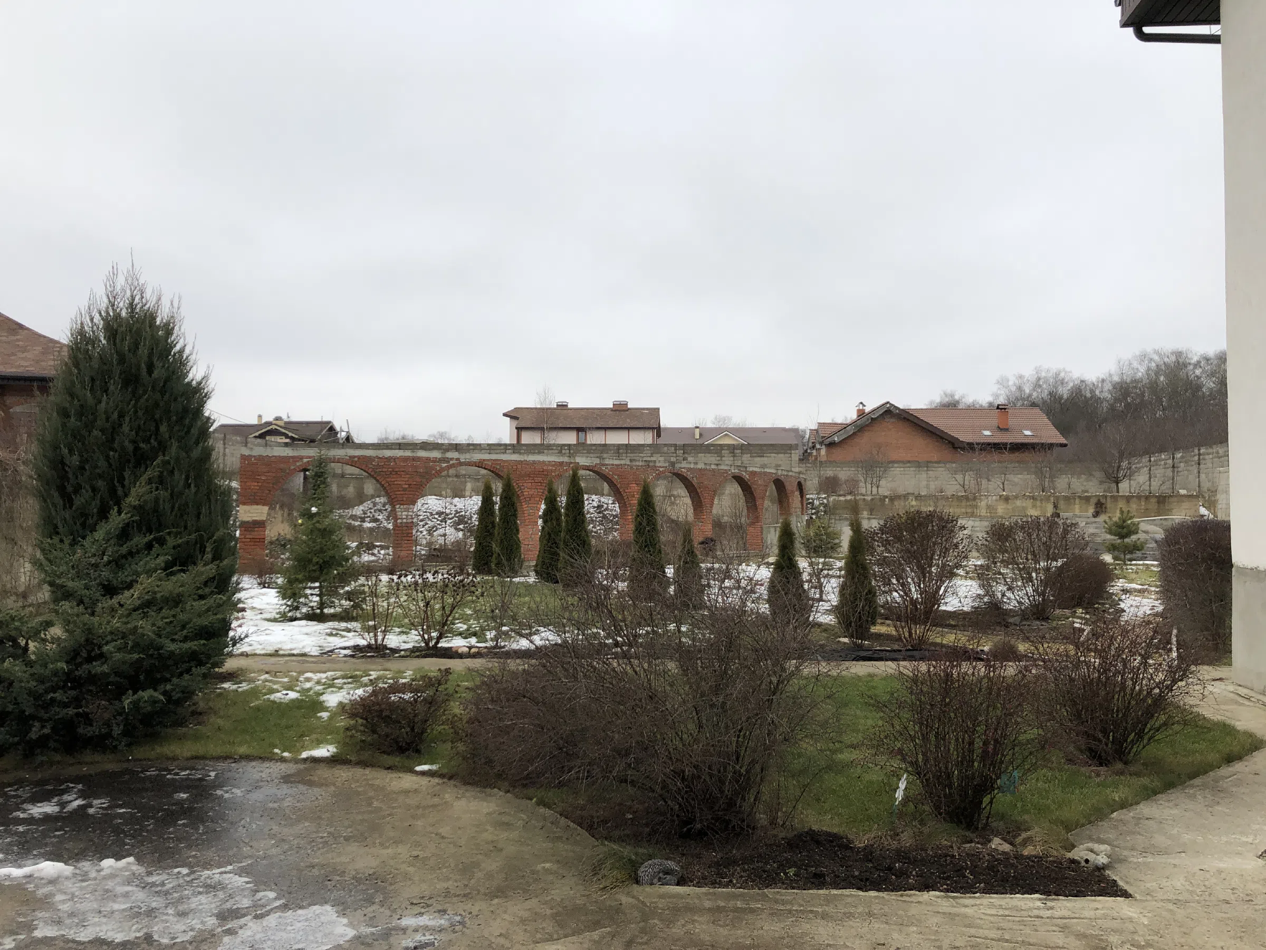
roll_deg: +0.3
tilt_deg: +2.2
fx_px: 1024
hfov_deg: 63.4
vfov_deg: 49.7
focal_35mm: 28
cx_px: 633
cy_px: 475
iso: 32
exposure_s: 1/120
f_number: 1.8
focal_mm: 4
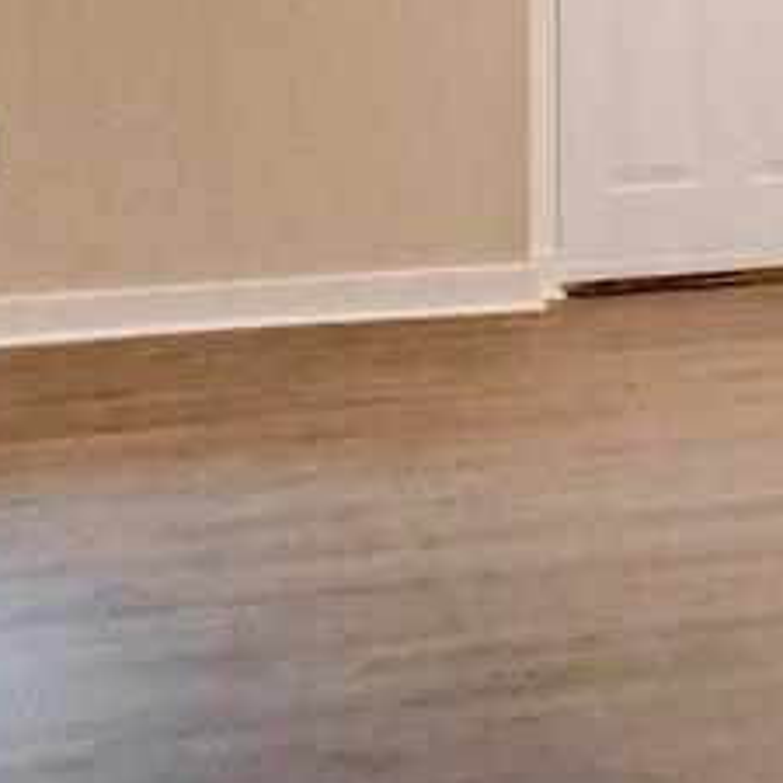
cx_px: 1514
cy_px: 197
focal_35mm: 116
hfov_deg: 13.2
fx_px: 2969
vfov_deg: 15.0
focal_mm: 10
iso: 1800
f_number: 3.5
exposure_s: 1/125
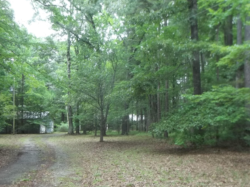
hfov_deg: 43.8
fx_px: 311
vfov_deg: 33.5
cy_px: 116
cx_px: 109
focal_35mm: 43
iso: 64
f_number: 3.3
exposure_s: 1/40
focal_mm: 5.9
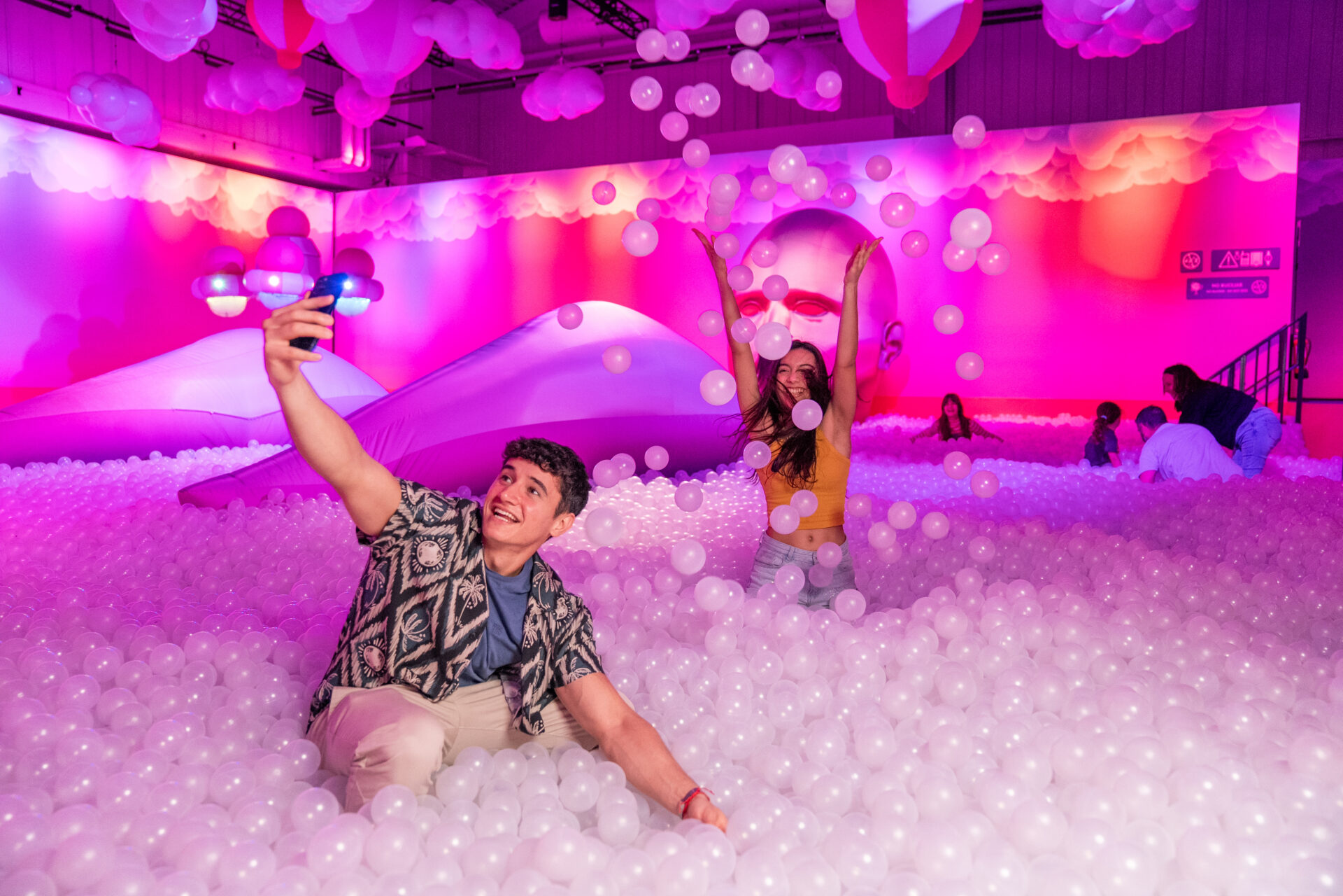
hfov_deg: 65.5
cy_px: 448
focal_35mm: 28
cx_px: 672
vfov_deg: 46.4
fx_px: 1044
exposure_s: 1/320
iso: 2000
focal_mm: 28
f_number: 2.8
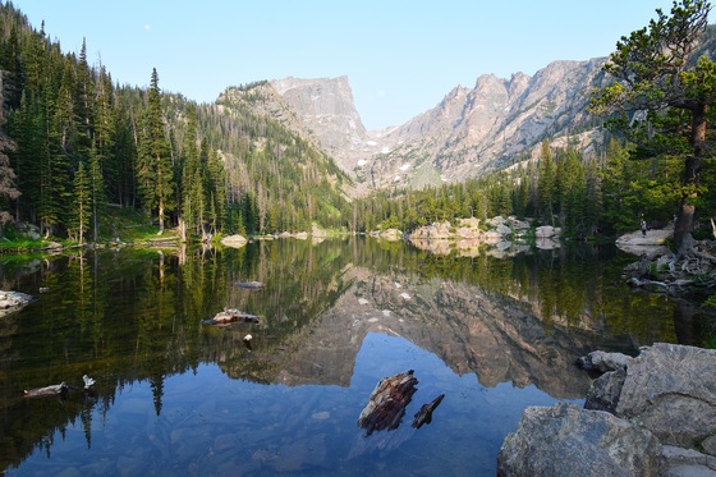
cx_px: 358
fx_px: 388
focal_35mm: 20
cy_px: 238
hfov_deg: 85.4
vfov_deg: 63.2
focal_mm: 13
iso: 400
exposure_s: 1/125
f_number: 9
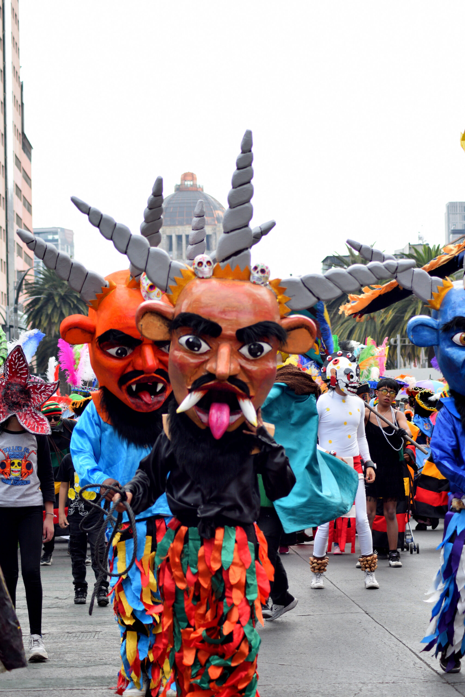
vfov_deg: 19.5
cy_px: 348
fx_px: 2034
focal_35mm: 105
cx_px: 232
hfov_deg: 13.0
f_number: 5.6
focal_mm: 70
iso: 400
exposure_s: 1/500
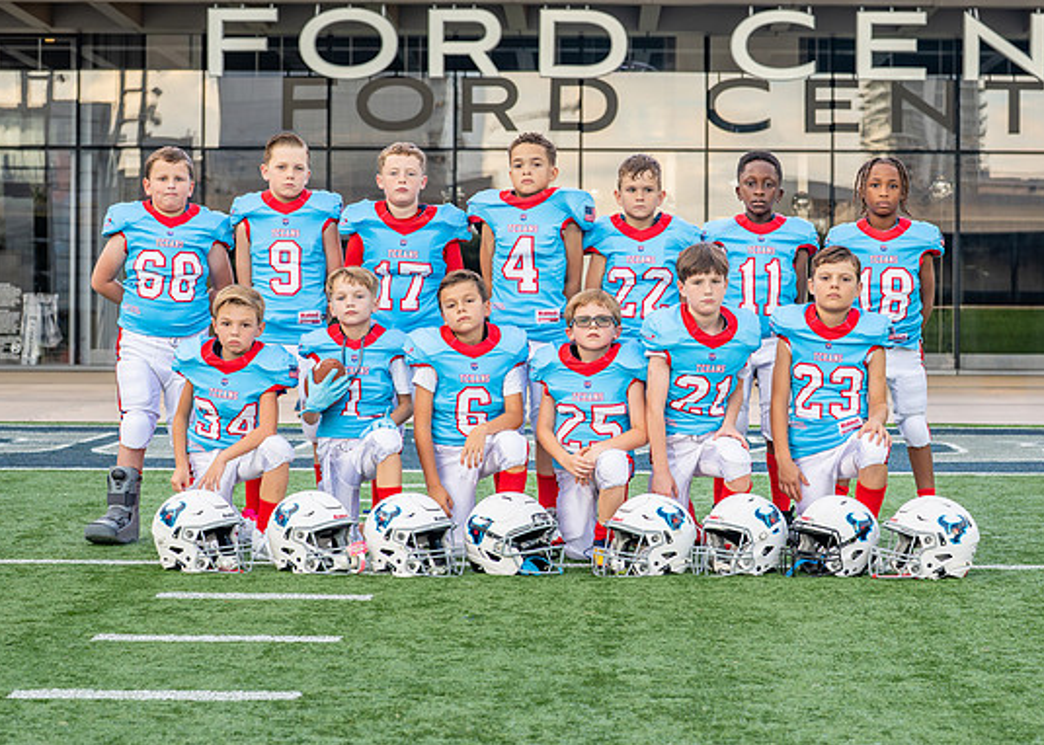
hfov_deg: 22.6
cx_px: 609
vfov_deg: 16.3
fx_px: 2609
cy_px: 338
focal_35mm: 88
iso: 400
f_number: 4
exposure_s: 1/320
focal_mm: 50
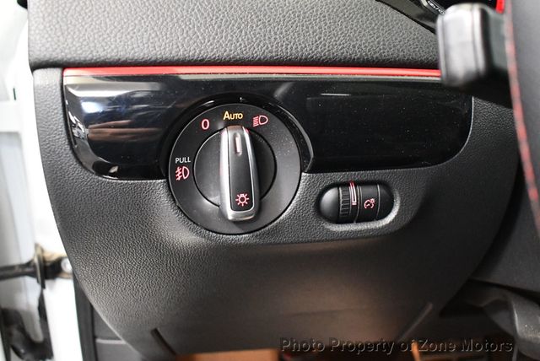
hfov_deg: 53.1
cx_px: 270
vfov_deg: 36.9
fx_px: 540
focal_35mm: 36
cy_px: 180
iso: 6400
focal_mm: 18
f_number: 3.5
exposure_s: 1/60
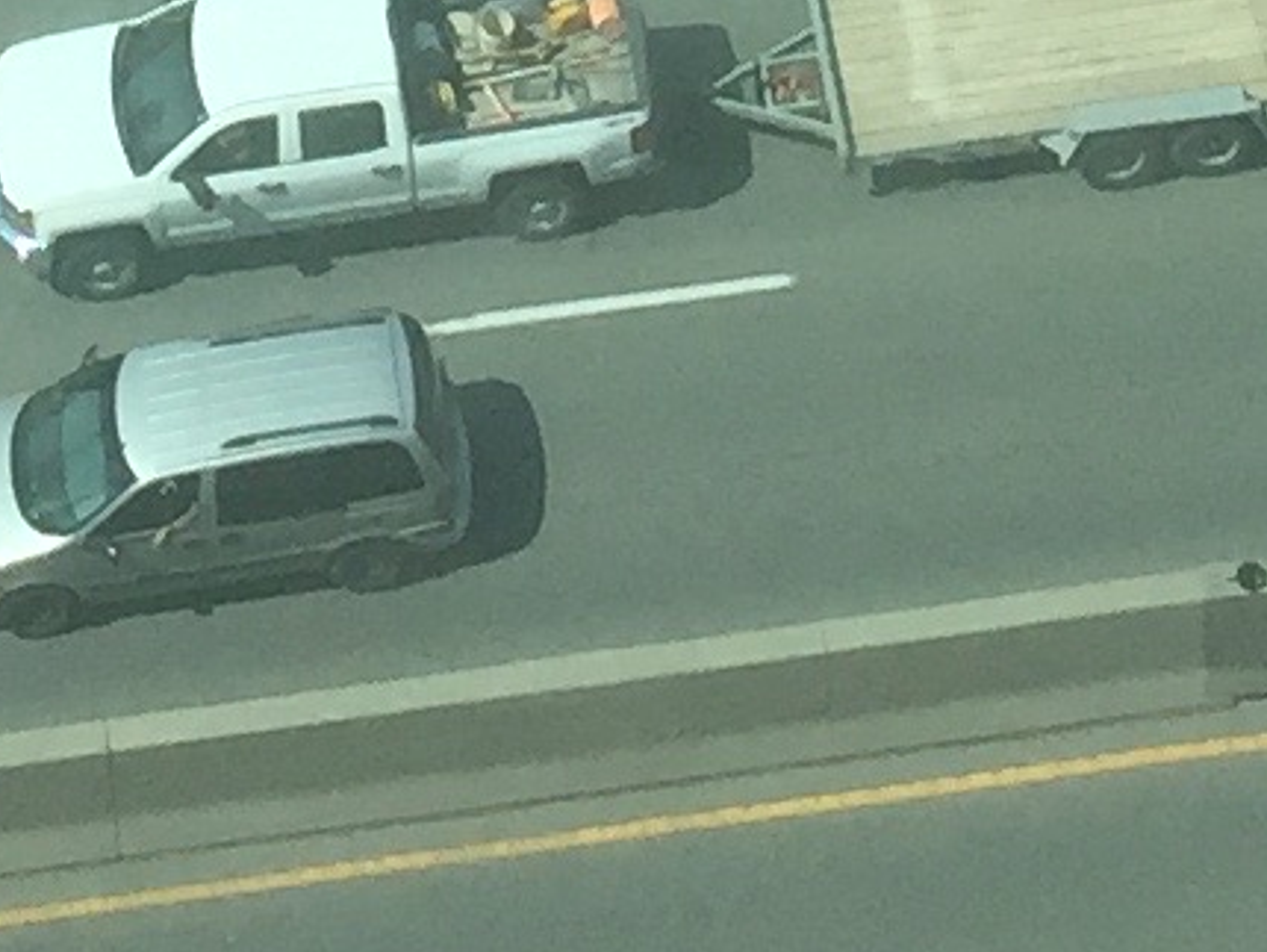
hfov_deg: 9.0
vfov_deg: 6.0
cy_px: -2390
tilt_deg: -33.2
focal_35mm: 220
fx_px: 8057
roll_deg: +2.5
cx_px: 522
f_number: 2.2
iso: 32
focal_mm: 4.15
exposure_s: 1/1412
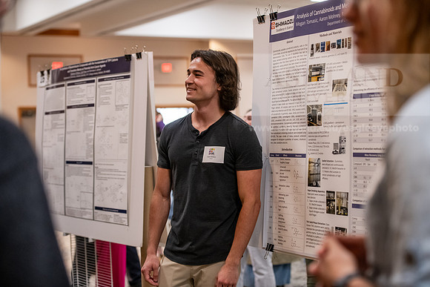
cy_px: 144
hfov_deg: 28.8
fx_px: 836
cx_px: 215
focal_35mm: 70
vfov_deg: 19.5
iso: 2500
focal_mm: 70
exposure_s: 1/200
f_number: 2.8
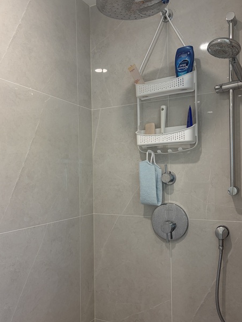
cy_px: 176
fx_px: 307
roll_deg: +1.0
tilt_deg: +1.2
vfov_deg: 55.3
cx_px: 107
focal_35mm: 33
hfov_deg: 42.9
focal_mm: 5.96
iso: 80
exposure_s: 1/120
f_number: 1.6
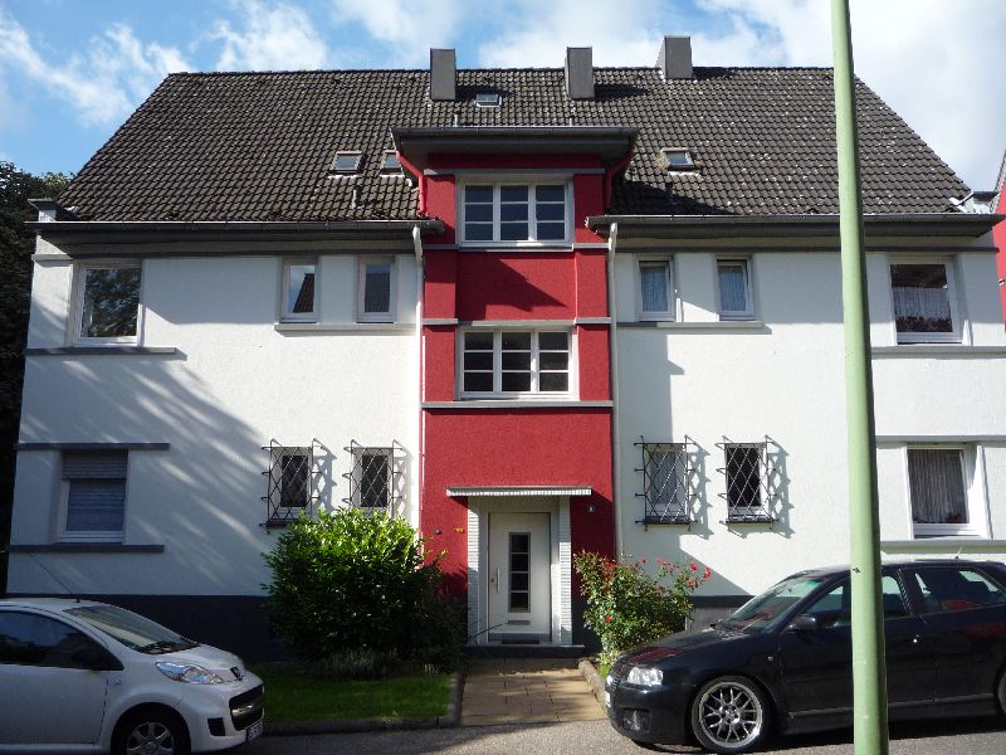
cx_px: 503
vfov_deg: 46.8
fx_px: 872
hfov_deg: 60.0
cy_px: 378
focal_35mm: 30
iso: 100
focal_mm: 5.2
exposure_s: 1/400
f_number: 4
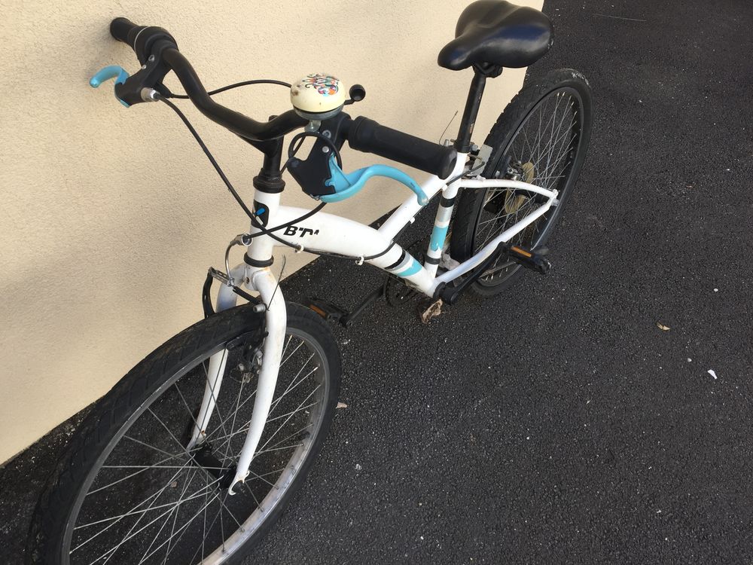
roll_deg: -6.1
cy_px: 282
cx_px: 376
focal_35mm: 29
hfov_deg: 61.7
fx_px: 631
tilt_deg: -41.8
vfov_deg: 48.2
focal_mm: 4.15
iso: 32
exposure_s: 1/243
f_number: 2.2
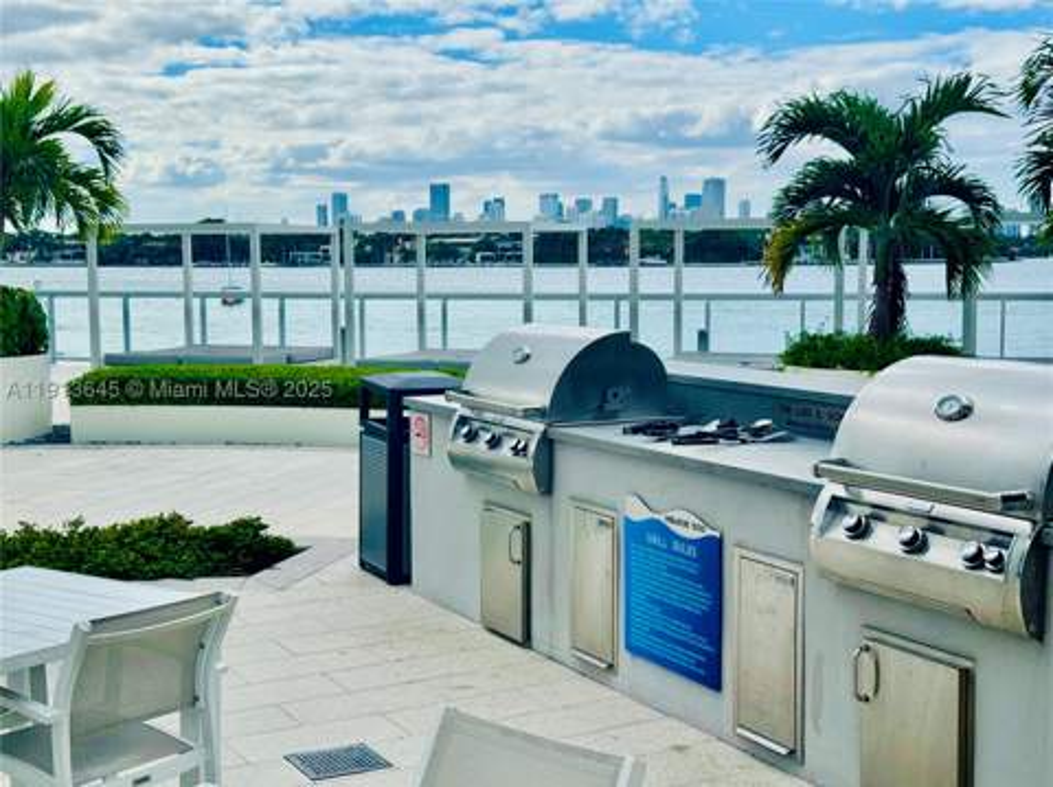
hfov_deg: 39.7
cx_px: 526
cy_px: 394
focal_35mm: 48
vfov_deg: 30.2
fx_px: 1459
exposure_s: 1/7092
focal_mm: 6.76
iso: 64
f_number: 1.78
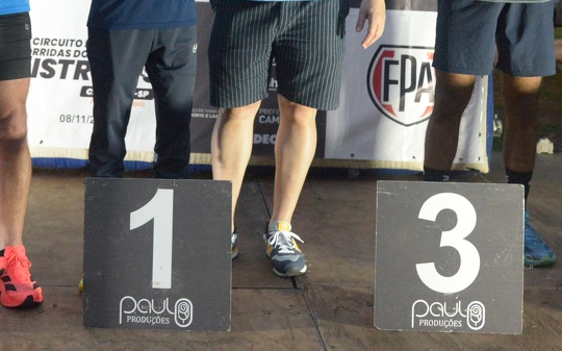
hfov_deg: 27.7
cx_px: 196
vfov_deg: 16.8
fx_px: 1133
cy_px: -71
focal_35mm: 74
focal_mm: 32
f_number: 4.5
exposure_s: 1/250
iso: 6400
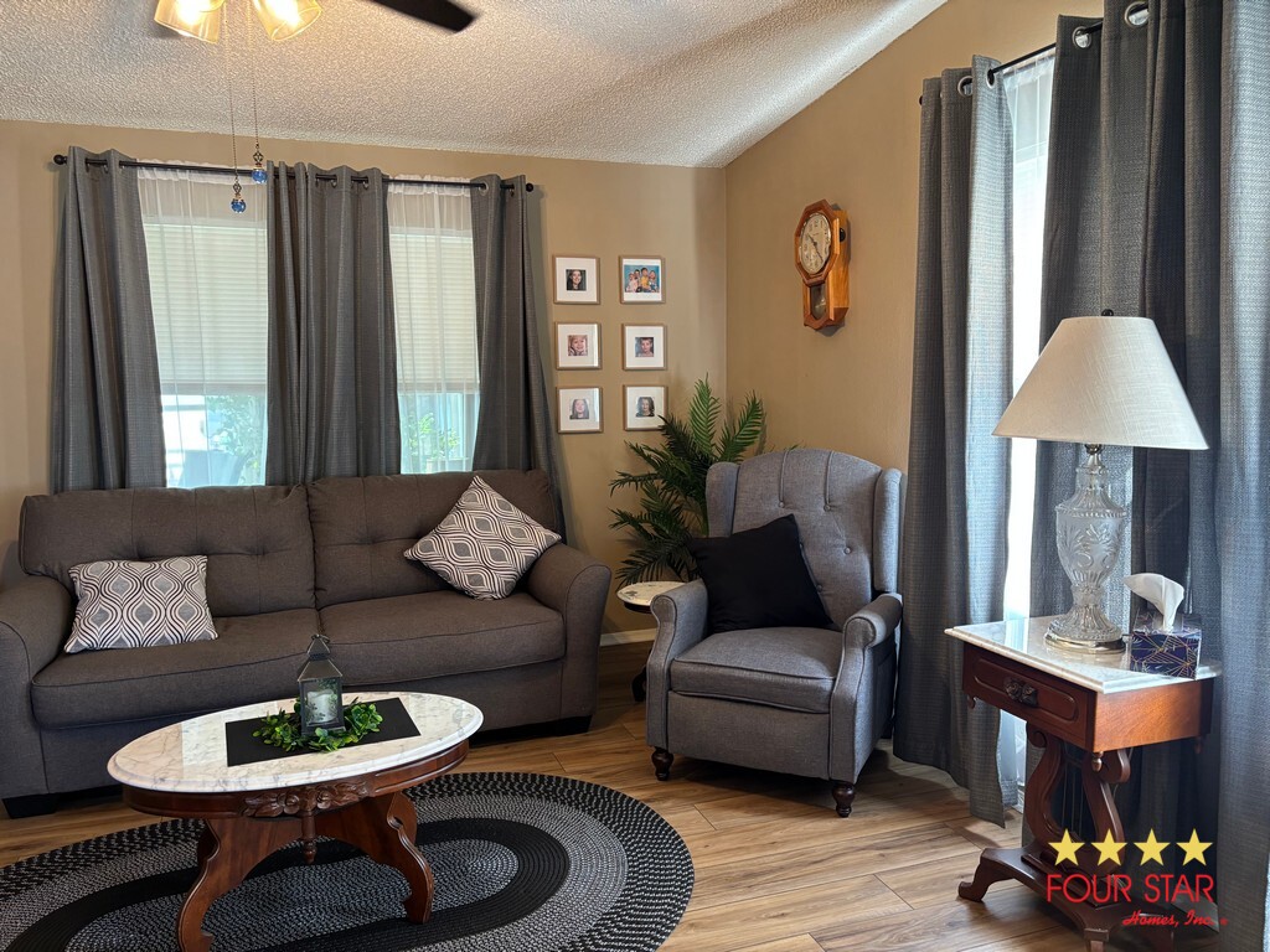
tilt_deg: -5.9
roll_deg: +0.7
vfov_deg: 53.1
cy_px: 476
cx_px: 635
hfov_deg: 67.3
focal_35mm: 26
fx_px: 954
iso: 200
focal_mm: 5.96
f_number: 1.6
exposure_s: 1/60
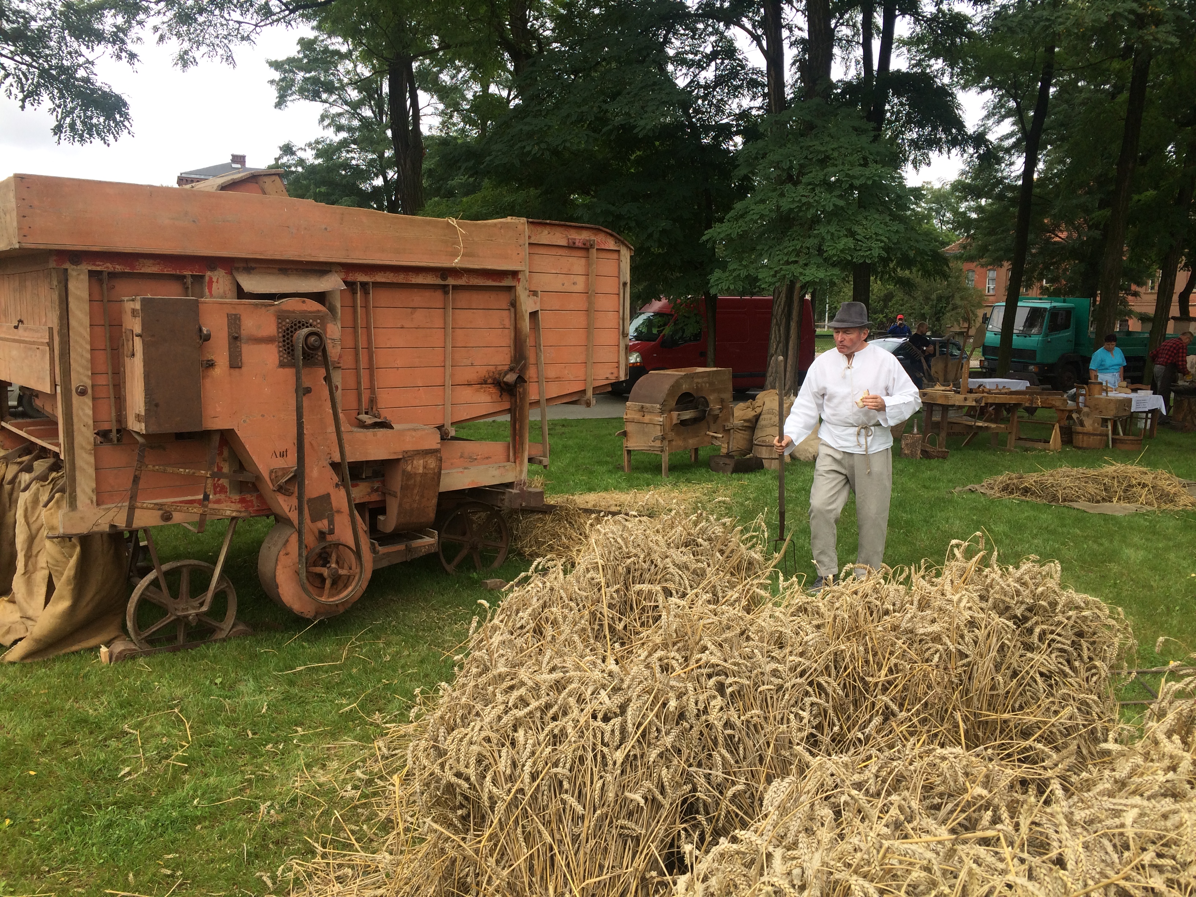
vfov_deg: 48.2
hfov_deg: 61.7
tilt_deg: -9.5
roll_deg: -0.5
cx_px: 598
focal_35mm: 29
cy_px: 448
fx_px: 1002
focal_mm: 4.15
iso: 32
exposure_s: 1/820
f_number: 2.2
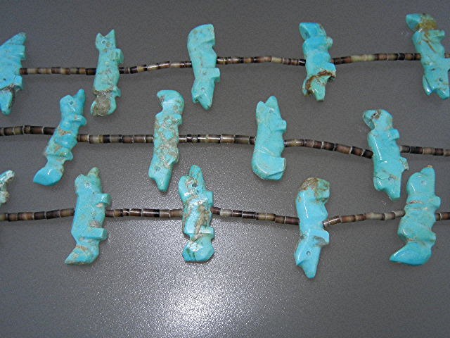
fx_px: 585
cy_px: 169
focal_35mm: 45
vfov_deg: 32.2
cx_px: 225
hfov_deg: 42.1
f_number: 7.6
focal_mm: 8.1
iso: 687
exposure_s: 1/30
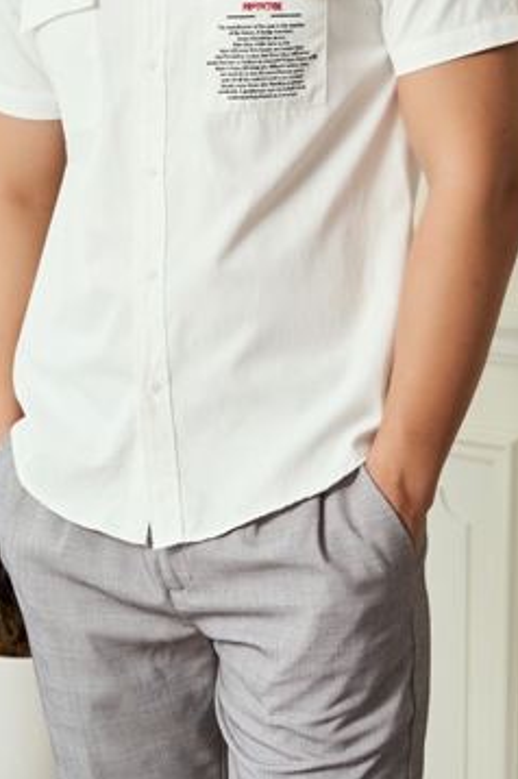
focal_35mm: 123
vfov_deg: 16.6
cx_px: 143
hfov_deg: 11.1
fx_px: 2660
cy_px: 189
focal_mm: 55
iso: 250
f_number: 4.5
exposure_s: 1/160
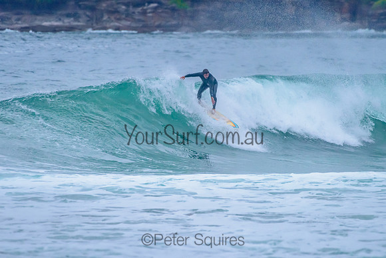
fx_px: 6570
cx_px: 199
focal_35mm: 613
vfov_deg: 2.2
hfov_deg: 3.4
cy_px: 119
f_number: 5.6
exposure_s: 1/2000
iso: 1800
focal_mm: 500
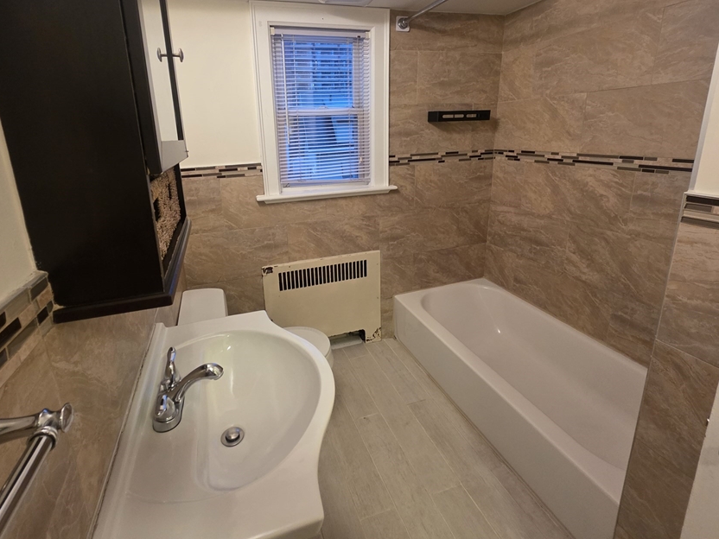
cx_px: 321
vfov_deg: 77.2
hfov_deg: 94.1
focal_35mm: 16
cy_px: 214
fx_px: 332
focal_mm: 2.2
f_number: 1.9
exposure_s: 1/60
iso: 400
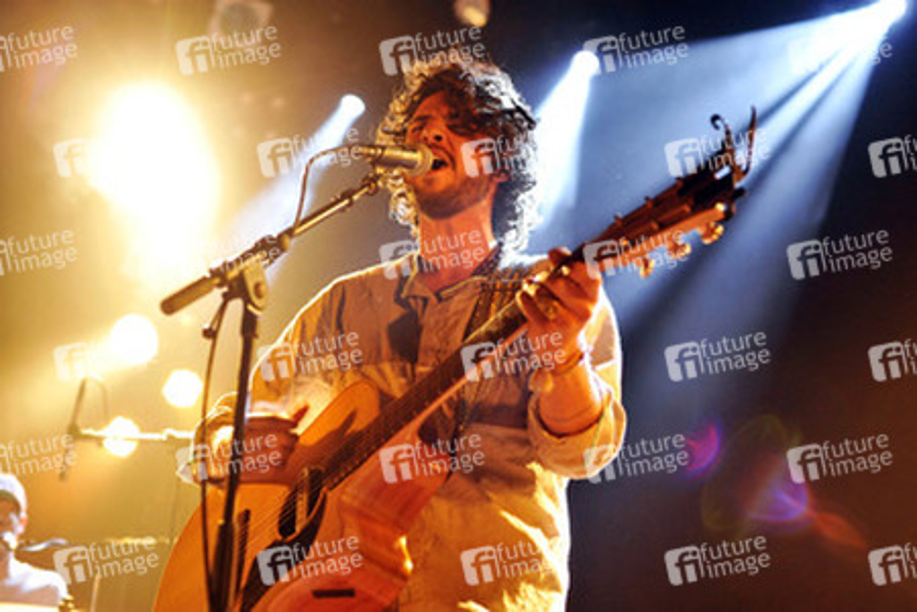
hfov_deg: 39.6
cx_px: 458
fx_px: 1274
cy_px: 306
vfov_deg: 27.0
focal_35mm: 50
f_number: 2.8
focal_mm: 50
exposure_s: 1/160
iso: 2500
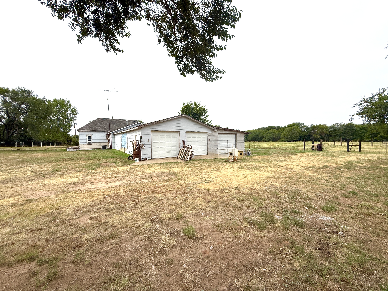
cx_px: 194
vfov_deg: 85.7
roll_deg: -0.4
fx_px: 157
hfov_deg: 102.1
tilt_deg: -4.2
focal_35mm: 14
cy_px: 146
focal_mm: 2.22
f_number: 2.2
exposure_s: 1/2320
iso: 50
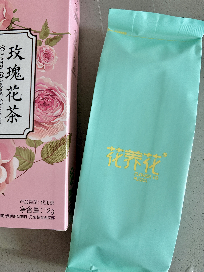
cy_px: 136
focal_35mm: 26
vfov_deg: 67.3
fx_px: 204
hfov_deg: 53.1
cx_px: 102
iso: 500
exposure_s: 1/54
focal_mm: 5.96
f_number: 1.6
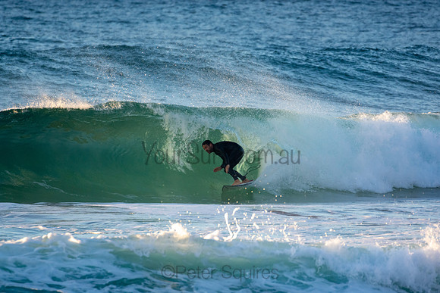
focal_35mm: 750
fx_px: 9168
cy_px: 146
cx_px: 220
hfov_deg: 2.7
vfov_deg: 1.8
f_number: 5.6
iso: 720
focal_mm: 500
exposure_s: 1/1000
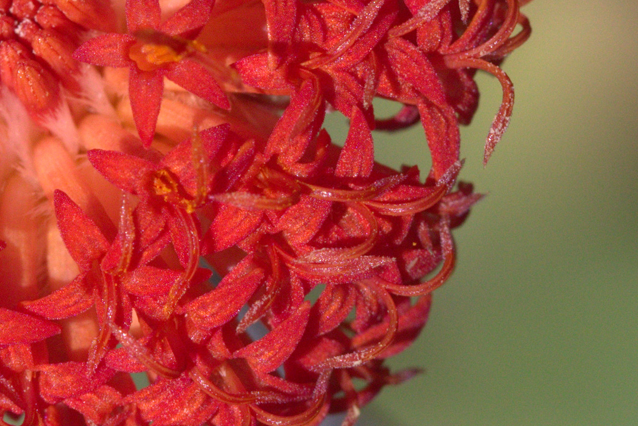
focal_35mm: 414
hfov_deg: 5.0
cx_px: 264
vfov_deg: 3.3
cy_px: 138
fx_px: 7342
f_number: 8
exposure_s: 1/2500
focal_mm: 100
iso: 1600
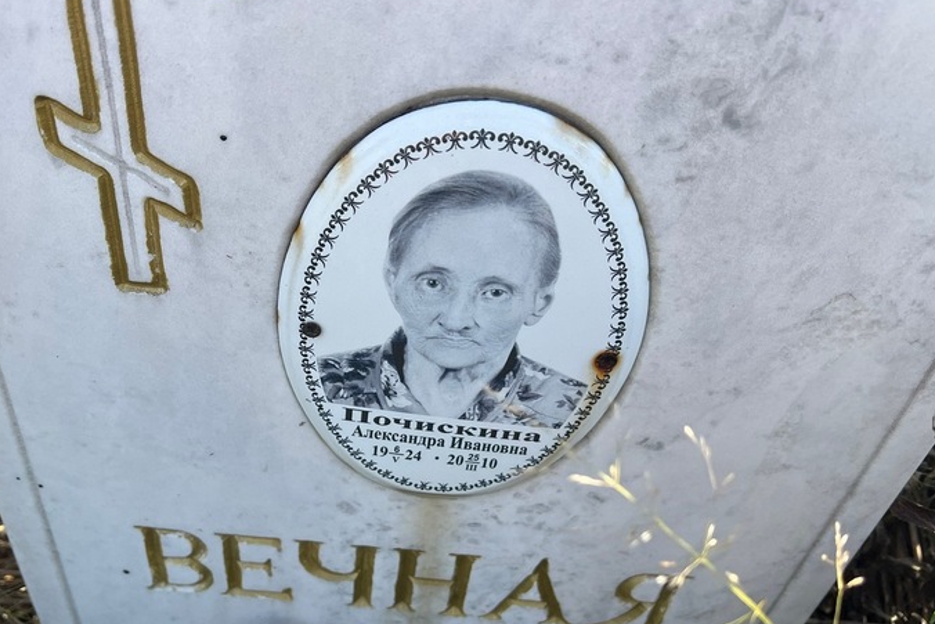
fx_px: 831
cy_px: 378
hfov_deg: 58.6
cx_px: 425
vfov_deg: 40.9
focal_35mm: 32
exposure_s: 1/808
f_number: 1.5
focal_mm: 5.7
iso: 50
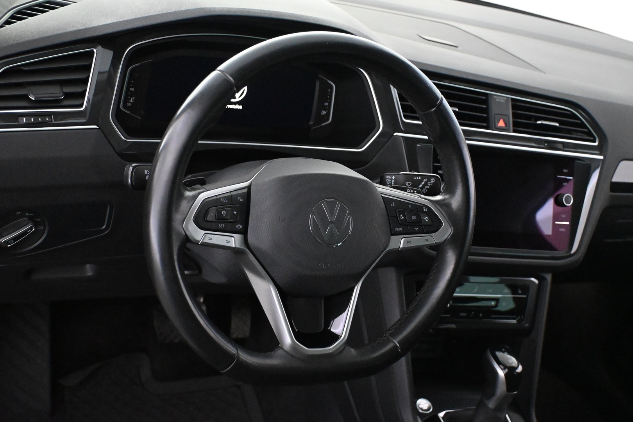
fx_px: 738
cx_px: 316
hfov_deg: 46.4
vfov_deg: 31.9
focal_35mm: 42
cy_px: 211
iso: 9000
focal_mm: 28
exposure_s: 1/60
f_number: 4.5
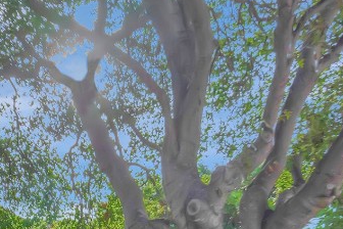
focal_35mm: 103
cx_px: -2
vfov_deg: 12.4
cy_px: 381
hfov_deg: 19.3
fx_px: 981
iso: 400
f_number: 5.6
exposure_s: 1/250
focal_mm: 20
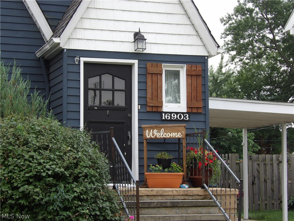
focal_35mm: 85
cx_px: 147
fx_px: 722
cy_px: 110
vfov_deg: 17.4
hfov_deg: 23.0
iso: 100
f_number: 4.1
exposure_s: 1/207
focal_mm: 15.3
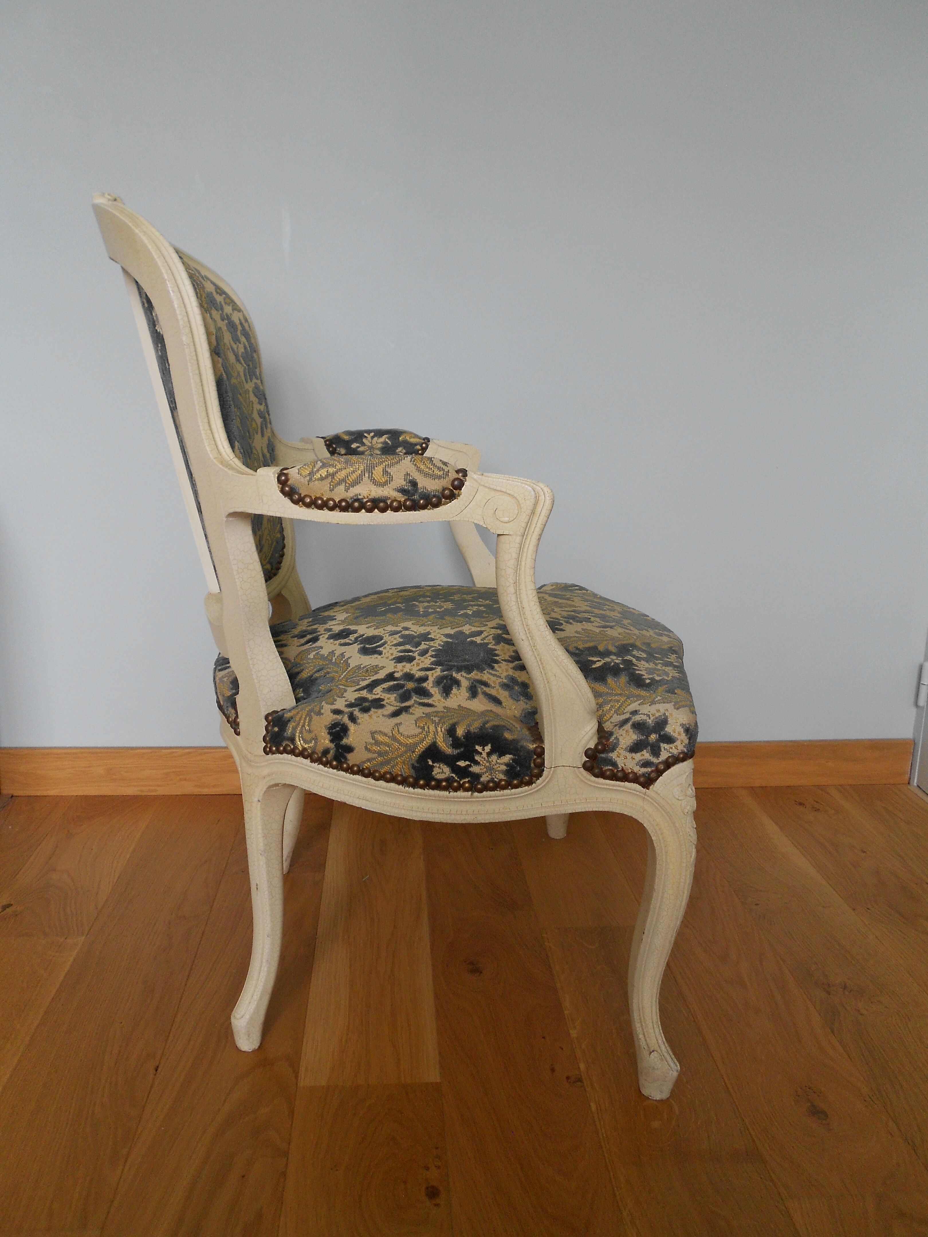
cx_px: 464
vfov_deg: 67.3
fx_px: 929
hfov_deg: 53.1
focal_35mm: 26
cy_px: 618
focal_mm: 4.6
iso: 125
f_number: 3.2
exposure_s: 1/30
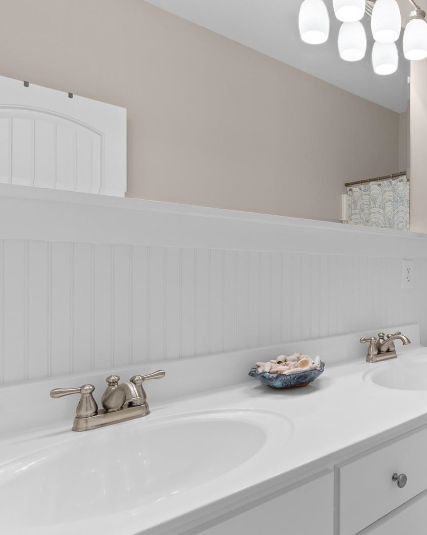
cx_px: 365
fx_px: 363
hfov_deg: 54.8
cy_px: 271
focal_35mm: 23
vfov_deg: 72.6
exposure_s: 1/6
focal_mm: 11
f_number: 4.8
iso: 100
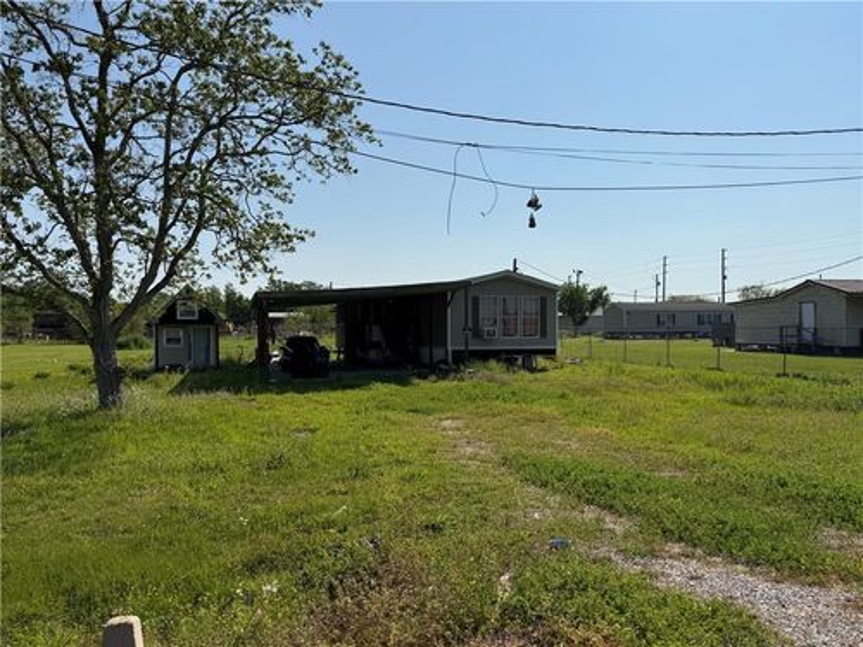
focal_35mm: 24
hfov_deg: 71.6
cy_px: 324
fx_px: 598
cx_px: 432
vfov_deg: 56.8
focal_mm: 6.76
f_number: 1.78
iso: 80
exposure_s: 1/11905
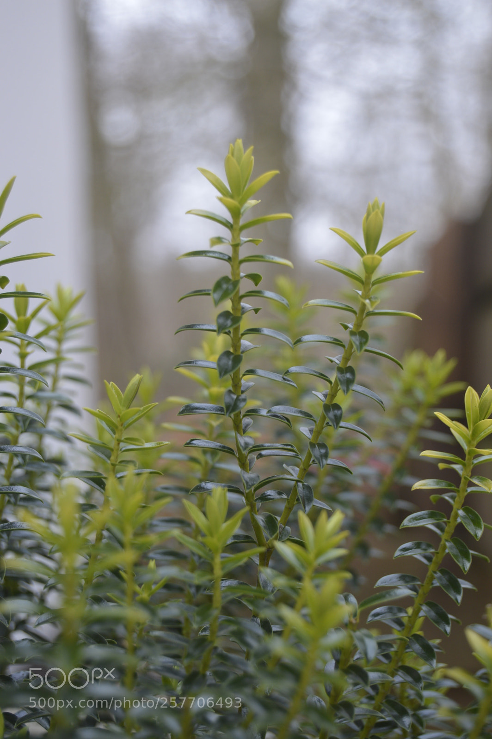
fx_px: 1694
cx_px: 246
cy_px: 370
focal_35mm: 82
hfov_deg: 16.5
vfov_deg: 24.6
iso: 200
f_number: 5.6
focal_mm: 55
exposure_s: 1/125
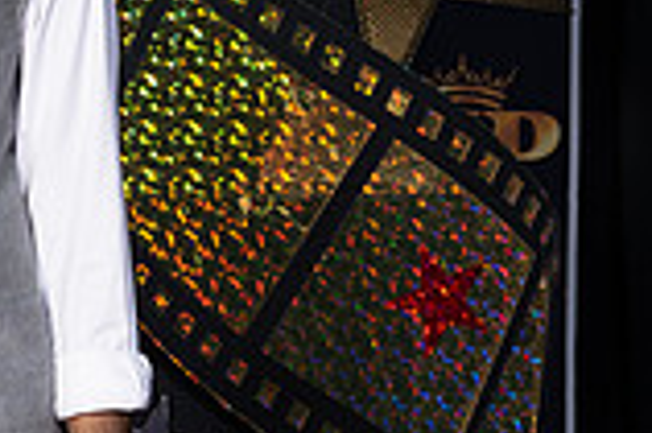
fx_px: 3926
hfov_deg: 9.1
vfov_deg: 6.3
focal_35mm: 217
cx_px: -524
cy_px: 126
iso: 320
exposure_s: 1/125
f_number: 8
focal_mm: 59
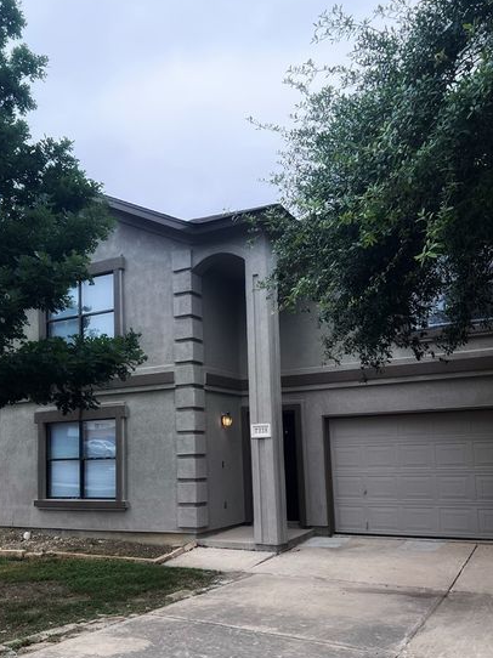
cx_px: 215
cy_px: 389
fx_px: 608
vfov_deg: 56.5
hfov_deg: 44.0
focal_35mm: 32
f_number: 1.5
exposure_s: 1/949
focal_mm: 5.7
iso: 50
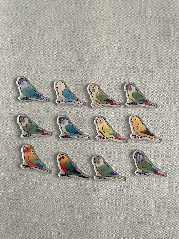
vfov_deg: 67.3
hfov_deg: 53.1
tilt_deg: -87.3
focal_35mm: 26
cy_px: 120
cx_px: 90
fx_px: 179
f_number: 1.6
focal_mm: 4.2
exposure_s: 1/83
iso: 125
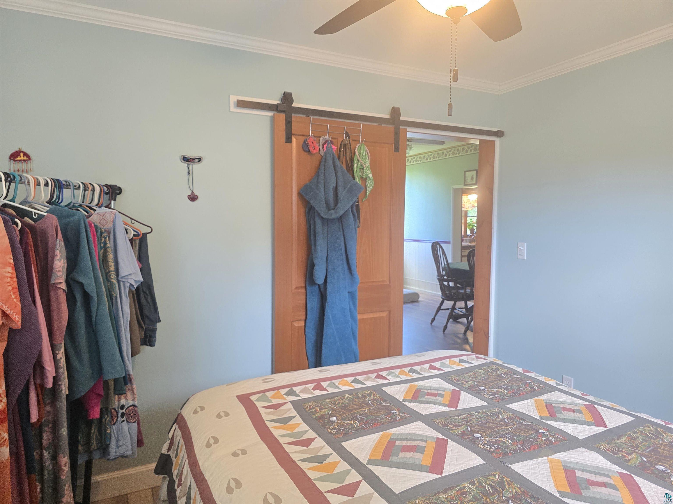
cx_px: 336
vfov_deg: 58.9
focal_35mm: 23
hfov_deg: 73.9
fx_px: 447
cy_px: 252
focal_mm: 6.3
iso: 500
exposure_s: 1/120
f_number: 1.7
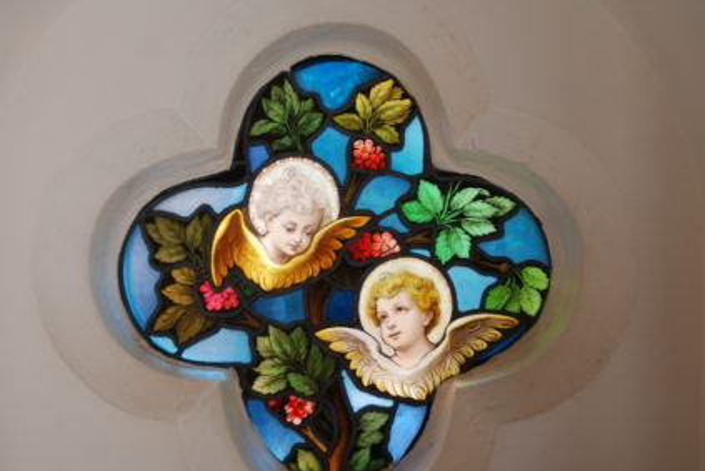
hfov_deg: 49.5
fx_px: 765
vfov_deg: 34.2
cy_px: 275
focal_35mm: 39
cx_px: 350
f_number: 3.8
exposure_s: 1/8
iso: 100
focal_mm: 22
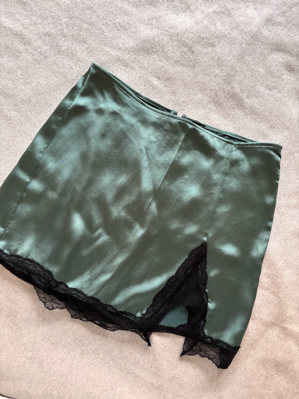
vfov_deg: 67.3
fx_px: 299
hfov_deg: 53.1
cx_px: 150
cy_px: 200
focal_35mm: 26
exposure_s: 1/121
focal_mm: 5.96
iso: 100
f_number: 1.6
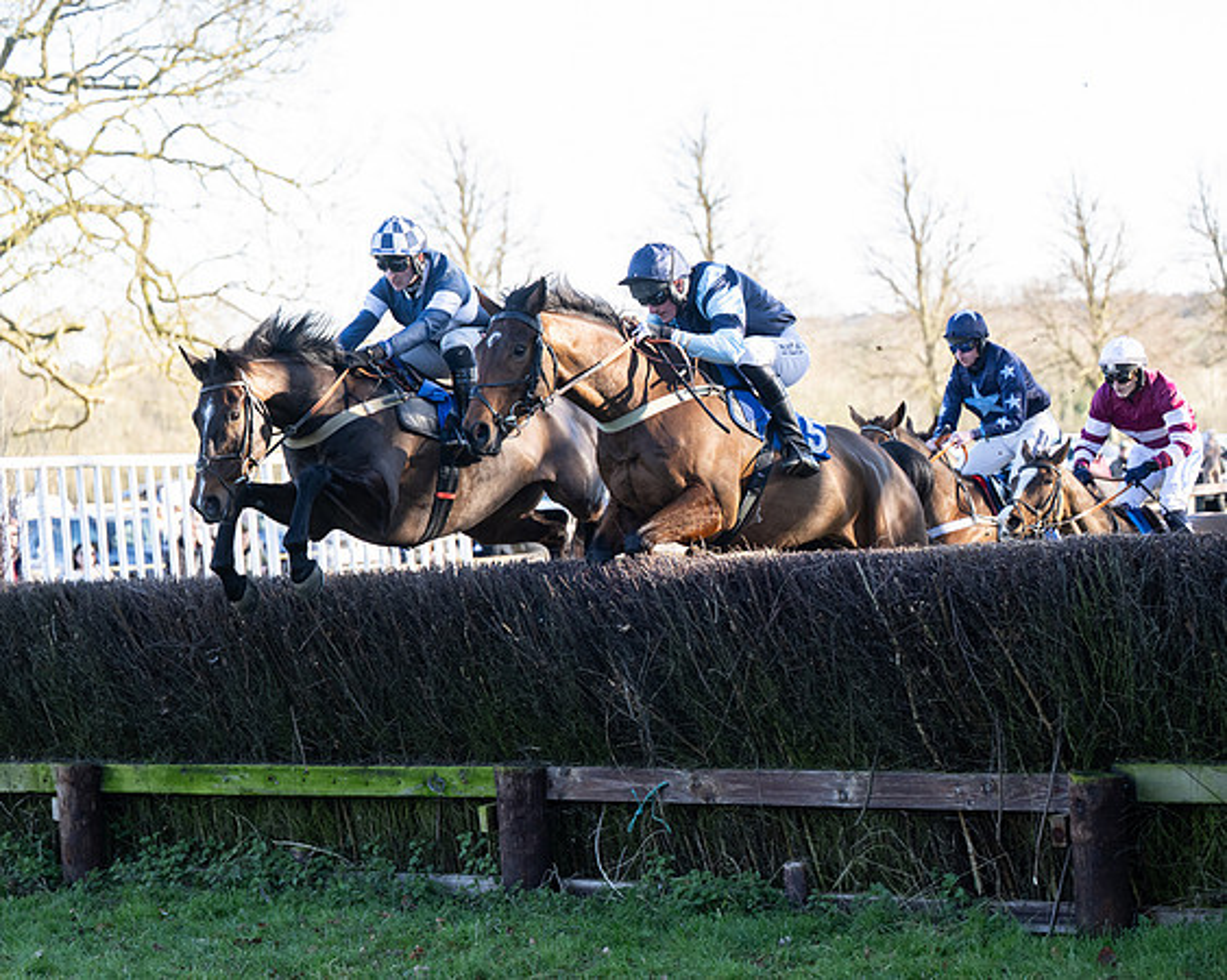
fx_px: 3199
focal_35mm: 88
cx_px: 644
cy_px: 478
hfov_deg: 21.7
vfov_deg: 17.4
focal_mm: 70
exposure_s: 1/1250
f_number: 2.8
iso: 800
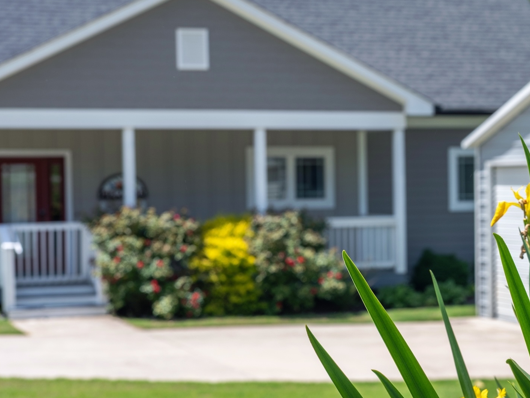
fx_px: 1561
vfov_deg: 14.5
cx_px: 428
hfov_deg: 19.1
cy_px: 238
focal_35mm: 102
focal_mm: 50
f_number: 7.1
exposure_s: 1/250
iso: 100
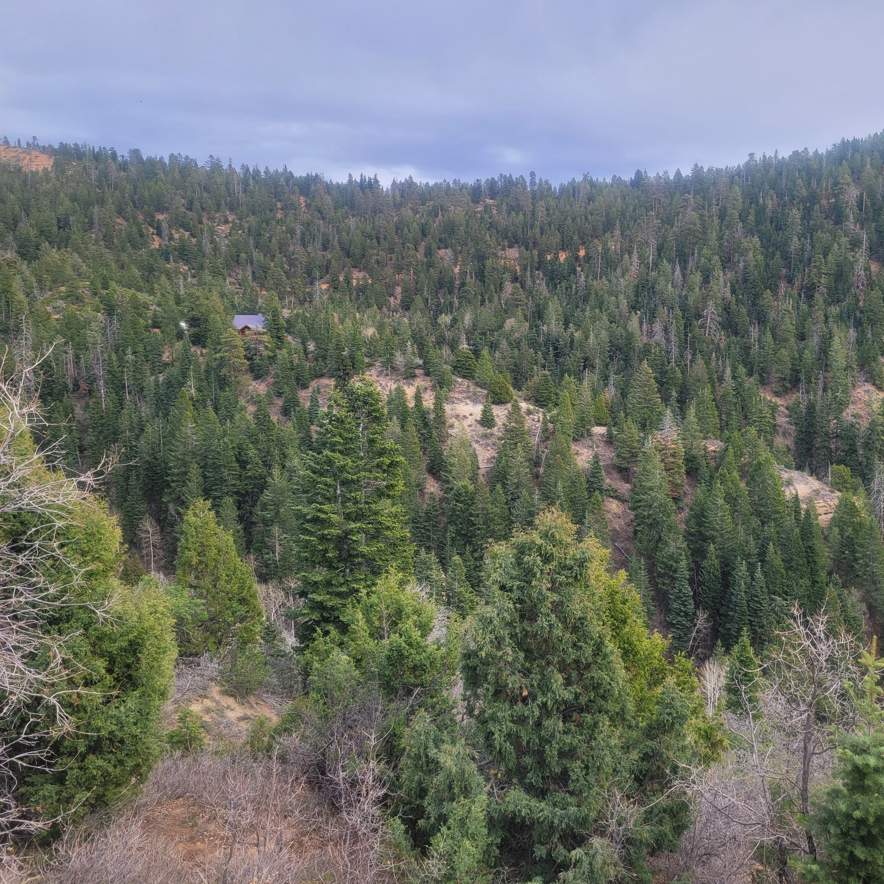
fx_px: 896
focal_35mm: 31
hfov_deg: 52.1
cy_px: 442
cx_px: 535
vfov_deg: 52.5
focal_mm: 5.4
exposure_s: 1/1525
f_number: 1.8
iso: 40
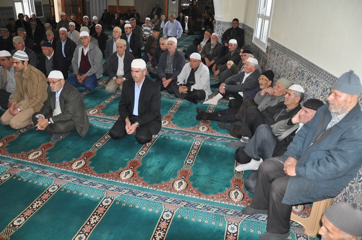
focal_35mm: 27
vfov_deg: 47.8
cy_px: 120
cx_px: 181
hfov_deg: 67.4
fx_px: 271
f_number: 3.5
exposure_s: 1/60
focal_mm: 18
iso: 800
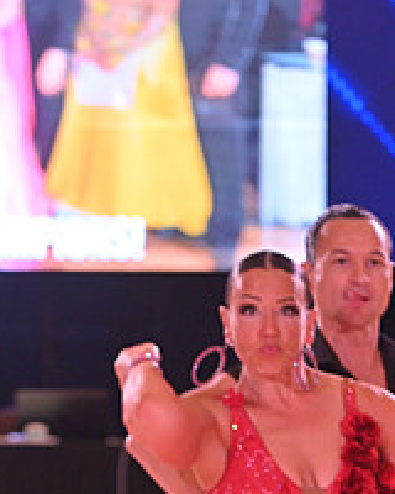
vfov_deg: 5.2
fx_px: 5378
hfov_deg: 4.2
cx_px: 226
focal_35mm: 368
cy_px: 672
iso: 2000
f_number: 5
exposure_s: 1/400
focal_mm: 135
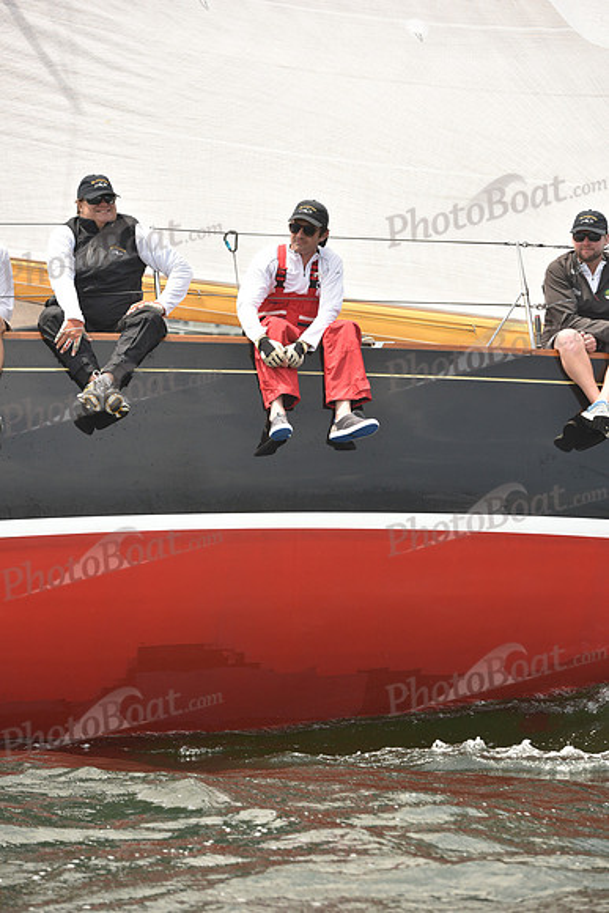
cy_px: 456
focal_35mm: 130
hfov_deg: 10.6
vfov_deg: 15.8
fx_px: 3297
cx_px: 304
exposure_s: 1/1600
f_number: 6.3
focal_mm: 130
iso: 400
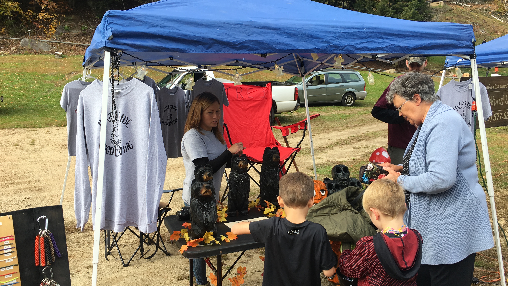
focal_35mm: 32
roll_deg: +0.6
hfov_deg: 61.0
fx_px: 431
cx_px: 256
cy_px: 151
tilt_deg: -9.5
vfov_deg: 36.7
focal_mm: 4.15
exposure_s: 1/553
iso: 25
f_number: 2.2
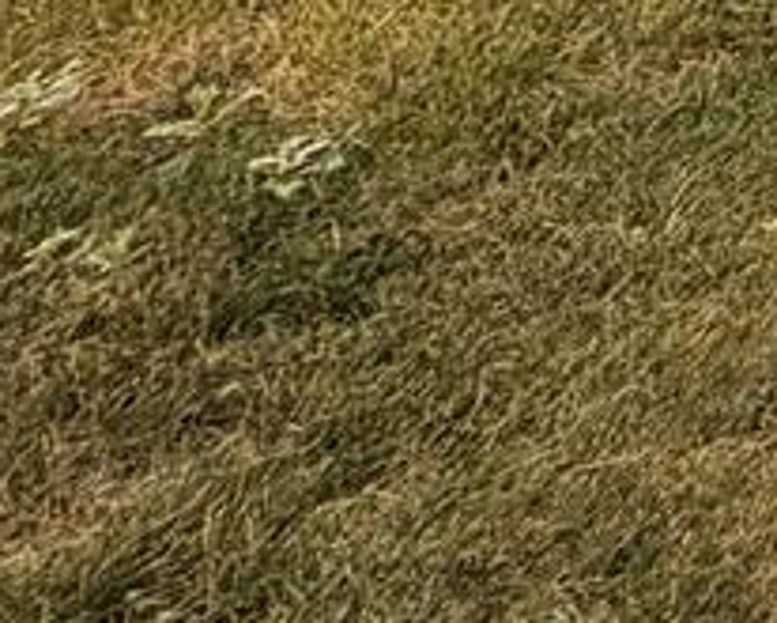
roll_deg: -0.4
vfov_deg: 9.0
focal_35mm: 106
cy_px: -1631
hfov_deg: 10.5
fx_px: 2439
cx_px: 2489
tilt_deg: +4.2
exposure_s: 1/1033
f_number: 2.2
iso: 32
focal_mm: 2.22
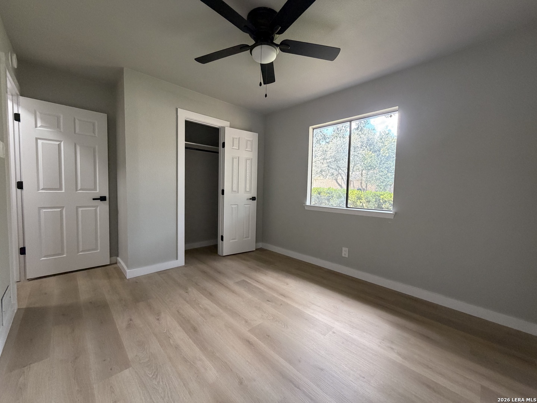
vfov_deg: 85.7
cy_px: 202
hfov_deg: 102.1
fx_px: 217
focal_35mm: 14
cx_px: 268
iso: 320
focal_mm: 2.22
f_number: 2.2
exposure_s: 1/121
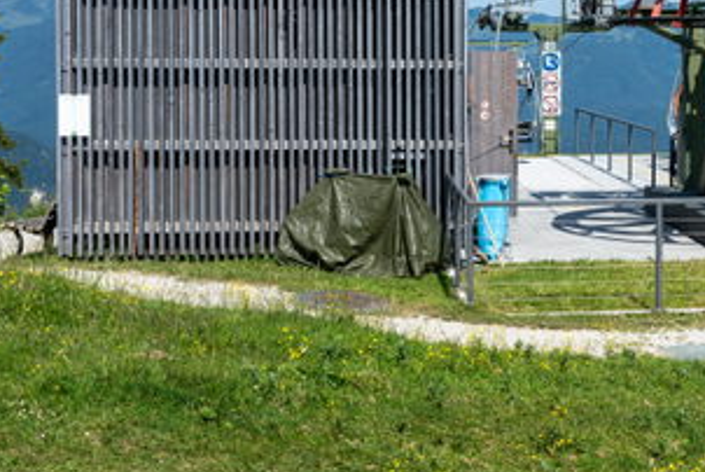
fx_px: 1432
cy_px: 78
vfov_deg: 18.5
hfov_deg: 26.8
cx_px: 614
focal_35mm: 73
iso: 200
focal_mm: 34.5
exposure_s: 1/500
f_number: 10
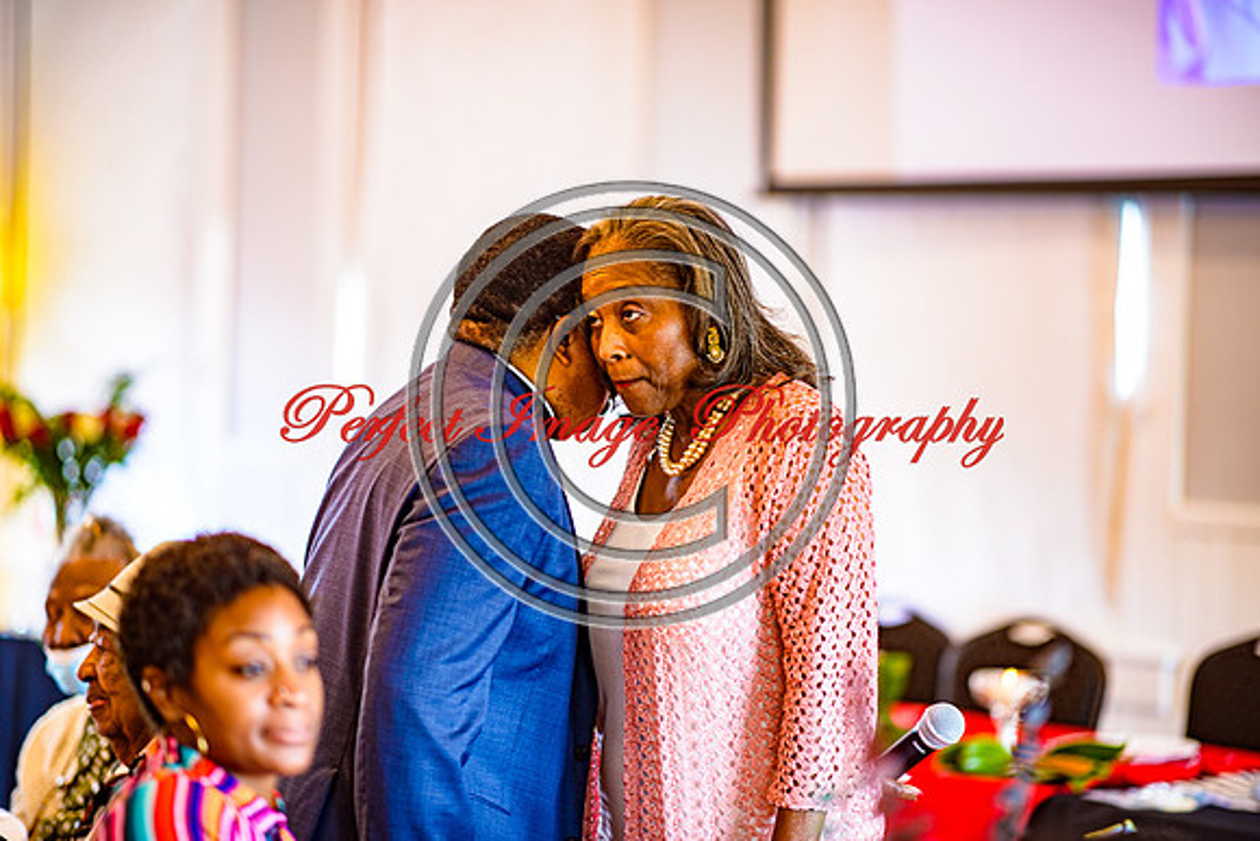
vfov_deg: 13.0
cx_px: 630
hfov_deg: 19.5
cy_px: 420
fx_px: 3676
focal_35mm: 105
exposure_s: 1/80
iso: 180
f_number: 1.4
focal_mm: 105
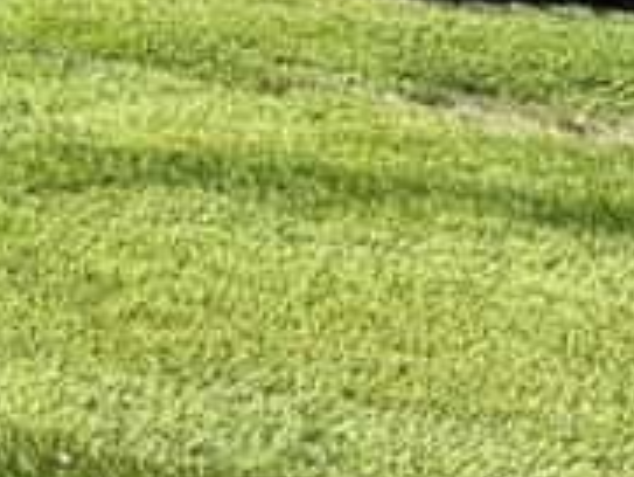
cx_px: -750
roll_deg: -1.1
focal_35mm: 79
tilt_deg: -2.8
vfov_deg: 16.0
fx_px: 1448
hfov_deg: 16.3
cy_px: -372
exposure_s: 1/770
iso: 32
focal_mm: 2.22
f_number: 2.2
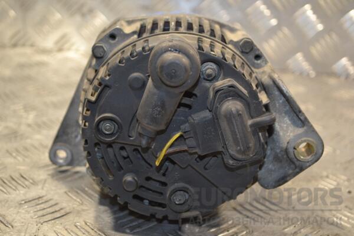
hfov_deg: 31.9
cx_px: 177
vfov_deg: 21.6
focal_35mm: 63
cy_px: 118
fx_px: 619
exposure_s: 1/60
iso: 560
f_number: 5.3
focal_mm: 42
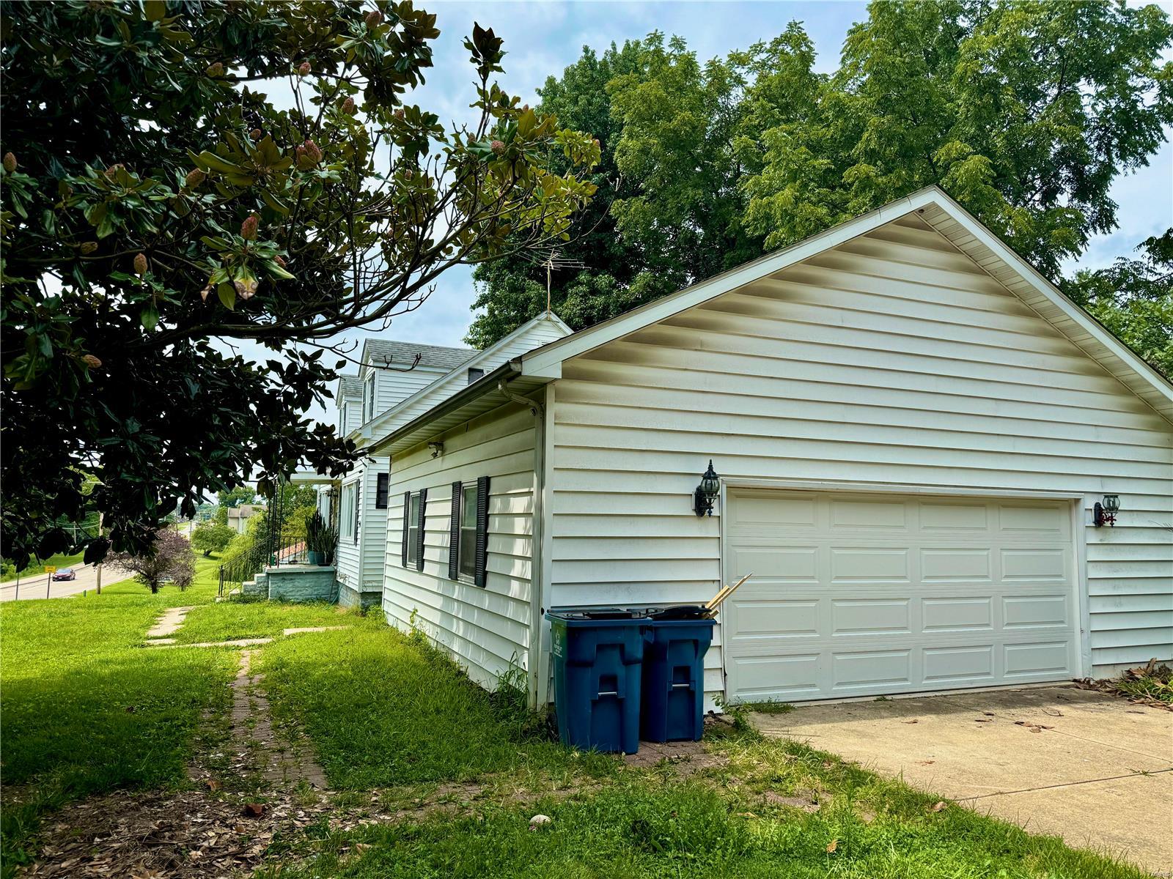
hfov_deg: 71.6
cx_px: 586
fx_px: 813
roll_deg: -0.9
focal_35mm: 24
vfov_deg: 56.8
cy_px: 440
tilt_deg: +3.7
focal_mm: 6.76
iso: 80
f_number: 1.78
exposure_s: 1/3597
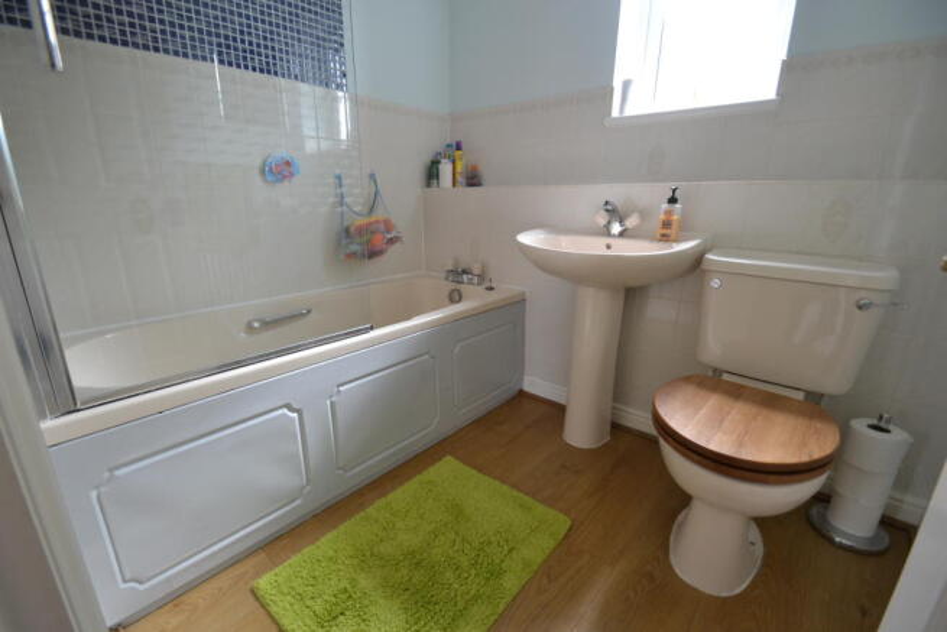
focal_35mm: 15
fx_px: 395
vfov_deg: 77.4
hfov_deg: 100.4
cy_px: 316
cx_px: 474
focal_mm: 10
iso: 500
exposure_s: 1/60
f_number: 3.5
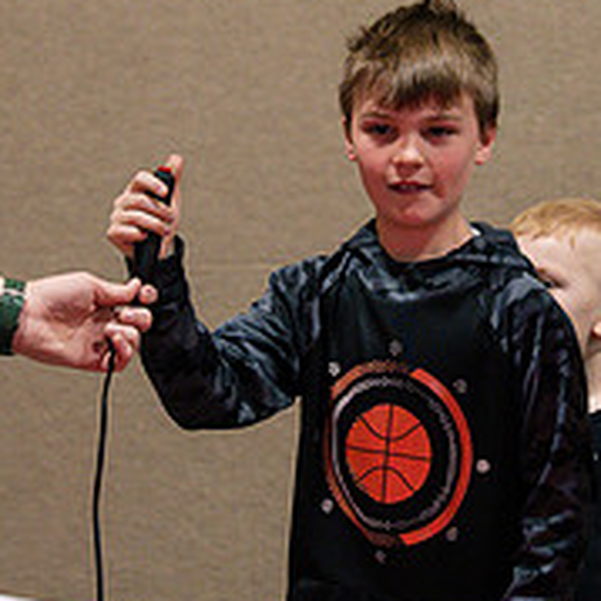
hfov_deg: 9.1
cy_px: 196
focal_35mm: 193
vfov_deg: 9.1
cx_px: 426
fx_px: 3791
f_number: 2.8
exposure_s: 1/320
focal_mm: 70
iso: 2500
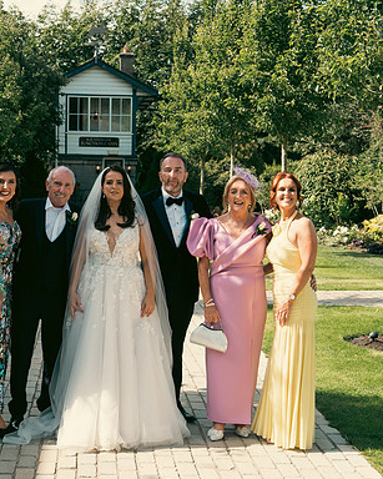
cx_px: 117
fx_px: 865
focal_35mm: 61
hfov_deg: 24.8
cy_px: 240
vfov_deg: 31.0
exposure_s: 1/500
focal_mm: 43
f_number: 5.6
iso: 250
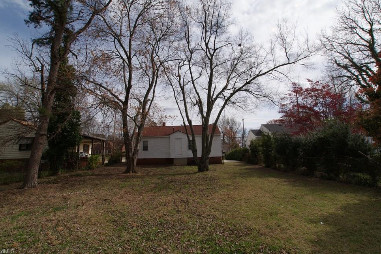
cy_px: 120
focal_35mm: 18
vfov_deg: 68.7
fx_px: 185
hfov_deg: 91.5
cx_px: 188
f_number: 10
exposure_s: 1/160
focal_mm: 11
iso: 100
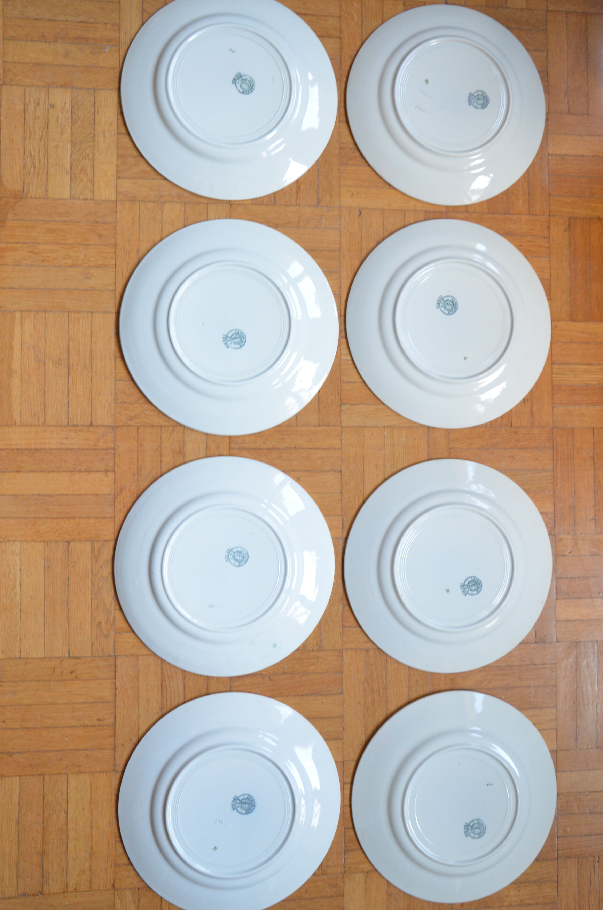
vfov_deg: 48.5
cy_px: 425
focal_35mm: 40
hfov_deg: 33.2
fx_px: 1009
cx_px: 330
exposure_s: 1/60
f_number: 5.6
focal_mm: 24
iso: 500
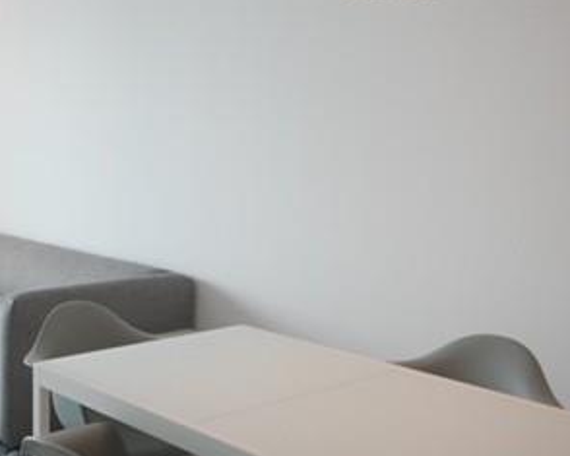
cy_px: 270
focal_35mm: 51
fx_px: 860
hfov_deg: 34.7
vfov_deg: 29.6
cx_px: 60
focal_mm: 4.3
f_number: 2.8
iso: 125
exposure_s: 1/50
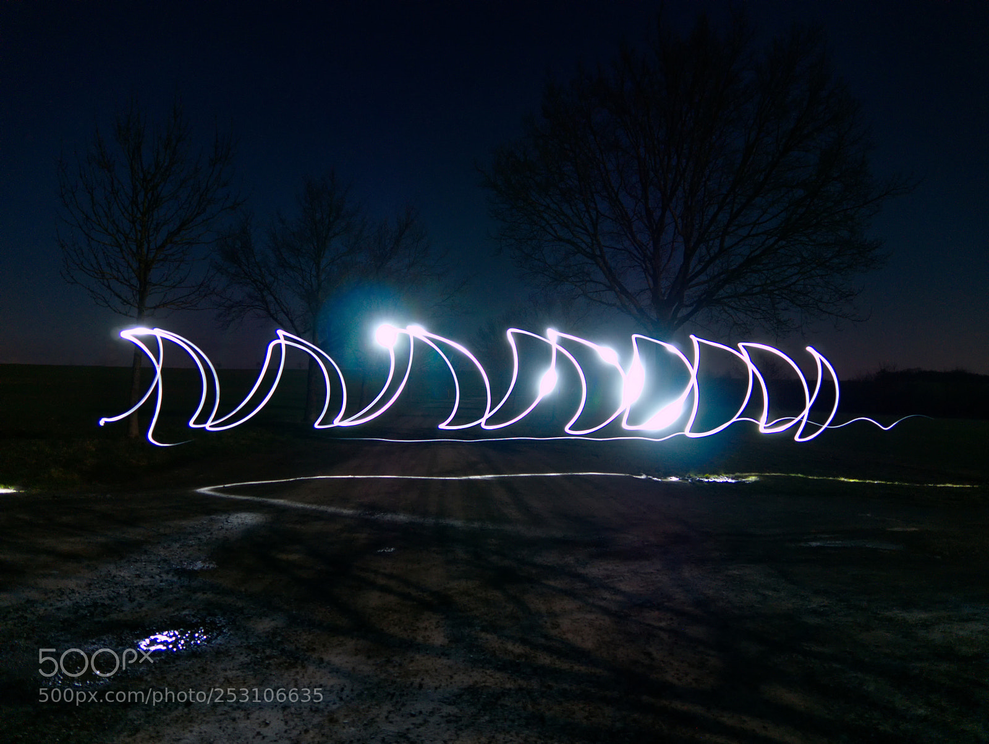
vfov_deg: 46.9
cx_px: 494
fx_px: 858
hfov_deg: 59.9
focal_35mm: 30
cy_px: 372
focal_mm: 15
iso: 100
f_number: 3.6
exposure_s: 18
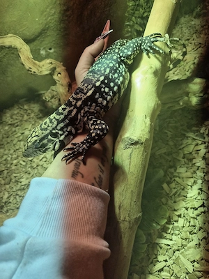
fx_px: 185
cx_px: 104
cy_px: 140
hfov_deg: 58.9
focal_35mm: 23
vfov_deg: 73.9
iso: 80
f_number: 1.8
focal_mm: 5.4
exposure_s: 1/1000
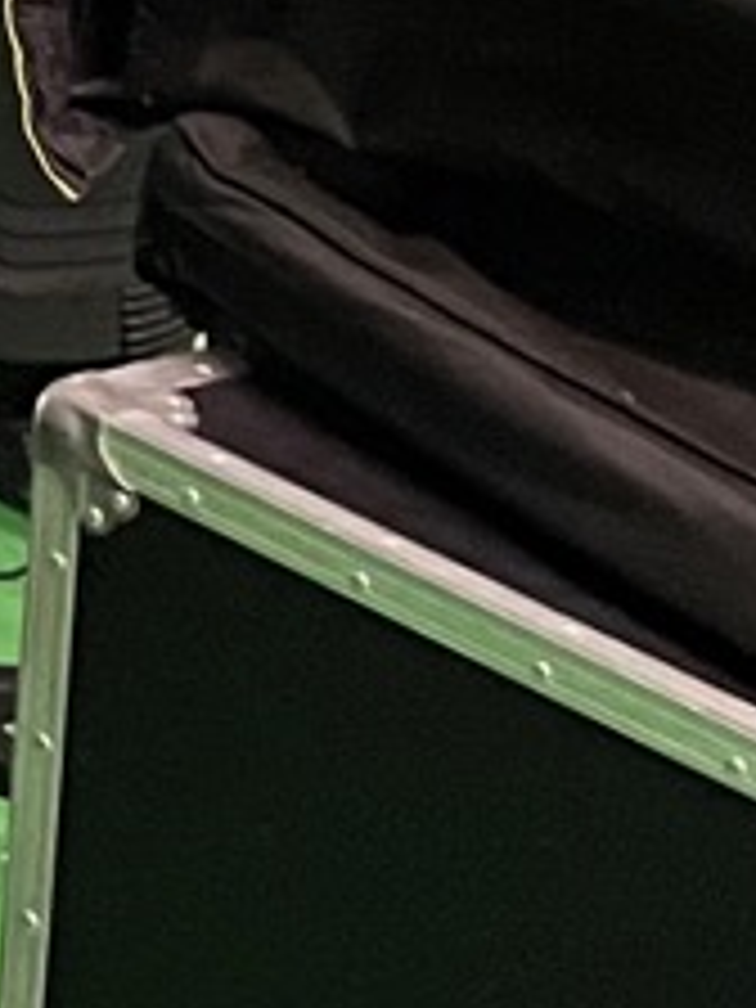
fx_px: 6086
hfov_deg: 5.8
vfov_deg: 8.4
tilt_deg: -5.7
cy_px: -1678
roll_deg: -0.8
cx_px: -2556
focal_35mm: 209
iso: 320
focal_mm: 4.2
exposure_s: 1/51
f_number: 1.6
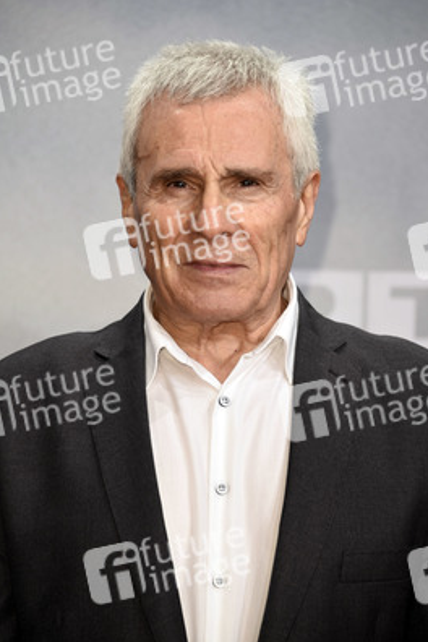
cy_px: 323
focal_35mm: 212
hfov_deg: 6.5
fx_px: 3780
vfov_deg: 9.7
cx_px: 214
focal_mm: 210
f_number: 5.6
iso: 800
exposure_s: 1/160
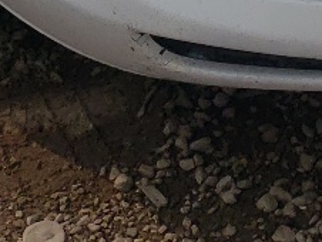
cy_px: -531
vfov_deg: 7.1
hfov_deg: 10.5
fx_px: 1713
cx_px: 409
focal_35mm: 184
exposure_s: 1/10000
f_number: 1.5
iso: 50
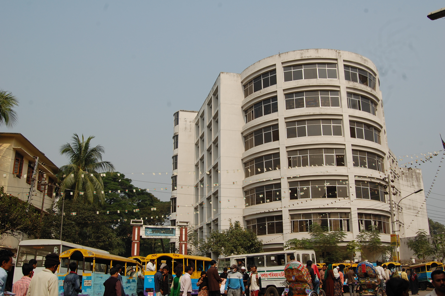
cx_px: 222
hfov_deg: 55.1
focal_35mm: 34
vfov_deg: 38.3
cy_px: 148
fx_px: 426
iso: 200
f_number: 9
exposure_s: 1/320
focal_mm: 23
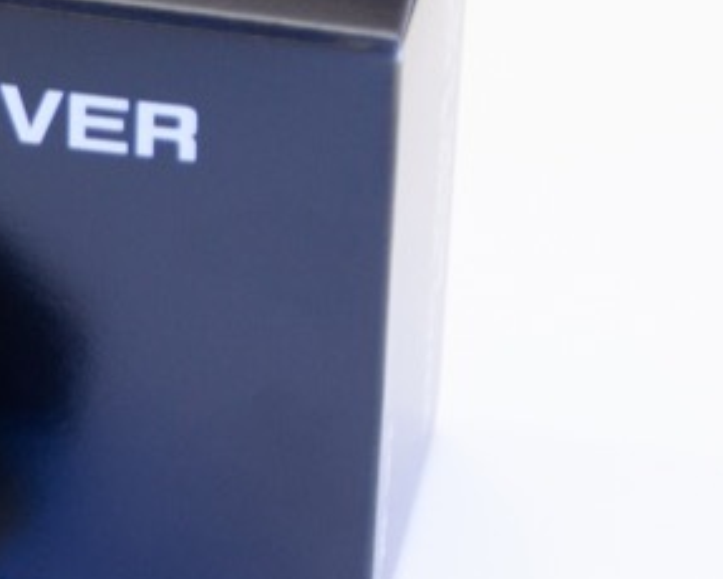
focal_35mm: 294
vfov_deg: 5.3
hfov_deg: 6.4
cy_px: 190
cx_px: -756
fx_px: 6295
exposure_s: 1/60
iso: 560
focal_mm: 50
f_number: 4.5
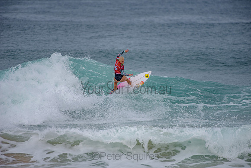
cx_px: 126
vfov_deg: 2.8
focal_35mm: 500
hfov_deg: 4.1
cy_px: 84
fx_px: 3487
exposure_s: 1/2000
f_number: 5.6
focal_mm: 500
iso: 180
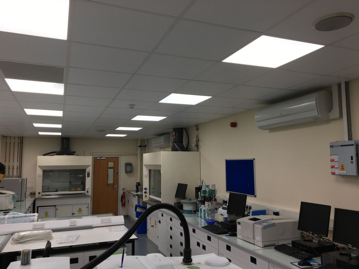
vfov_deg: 48.2
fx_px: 301
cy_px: 134
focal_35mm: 29
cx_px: 180
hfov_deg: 61.7
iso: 32
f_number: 2.2
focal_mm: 4.15
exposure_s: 1/100
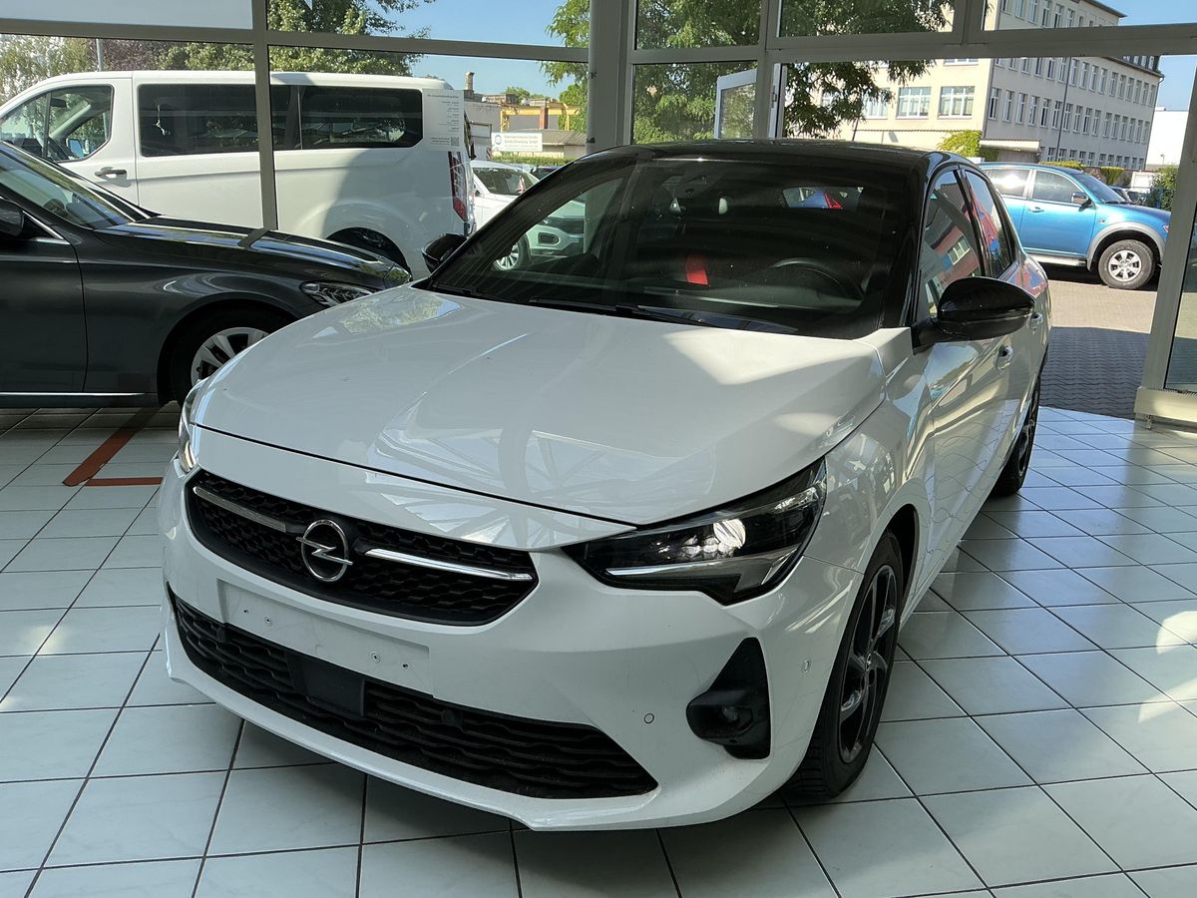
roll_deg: -1.4
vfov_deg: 49.7
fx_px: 968
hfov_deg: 63.4
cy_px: 449
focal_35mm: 28
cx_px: 598
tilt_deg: -15.5
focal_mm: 3
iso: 25
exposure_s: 1/397
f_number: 1.8
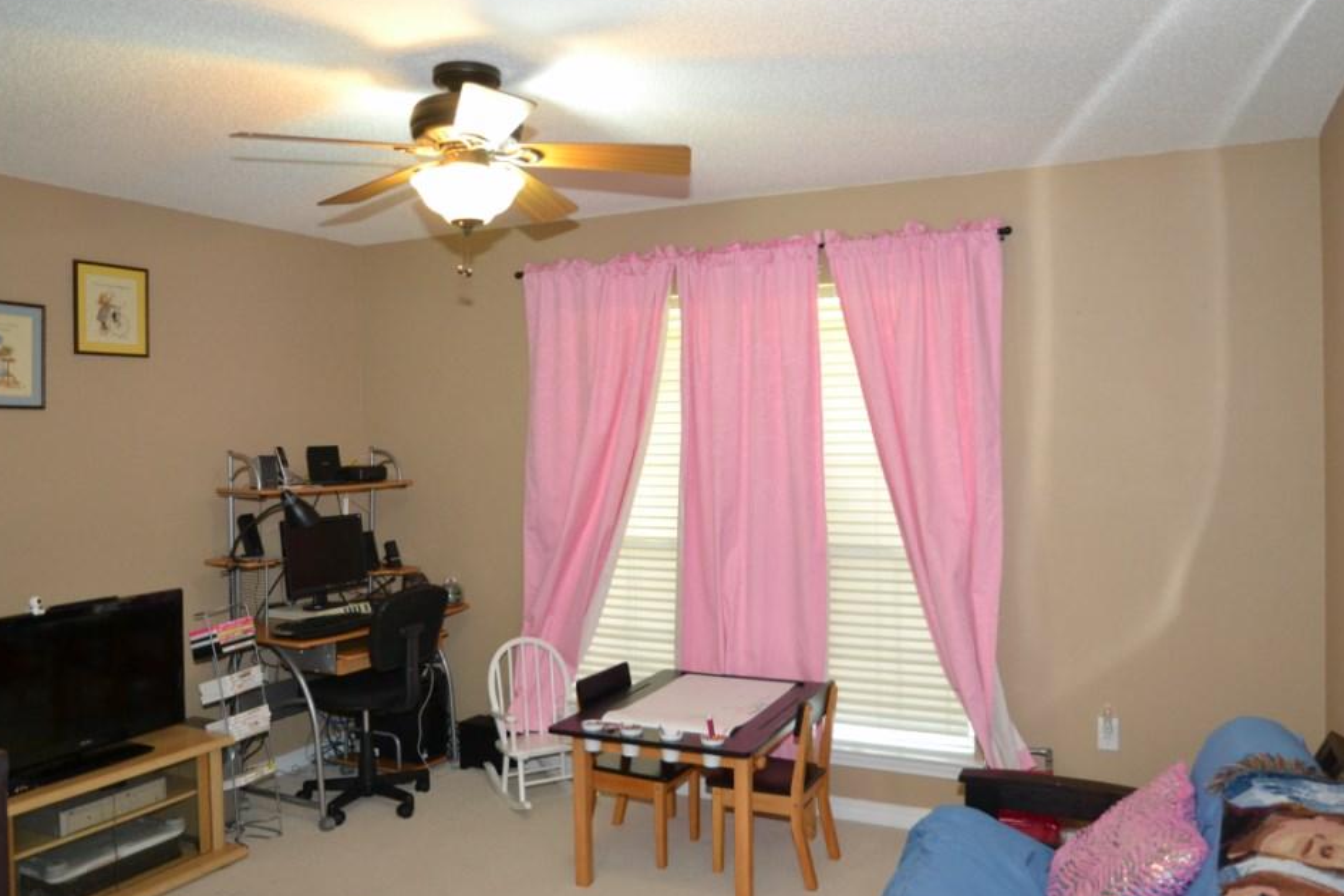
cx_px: 667
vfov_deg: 49.6
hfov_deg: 69.4
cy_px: 442
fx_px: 971
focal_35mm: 26
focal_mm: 16
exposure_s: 1/60
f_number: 3.5
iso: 1400
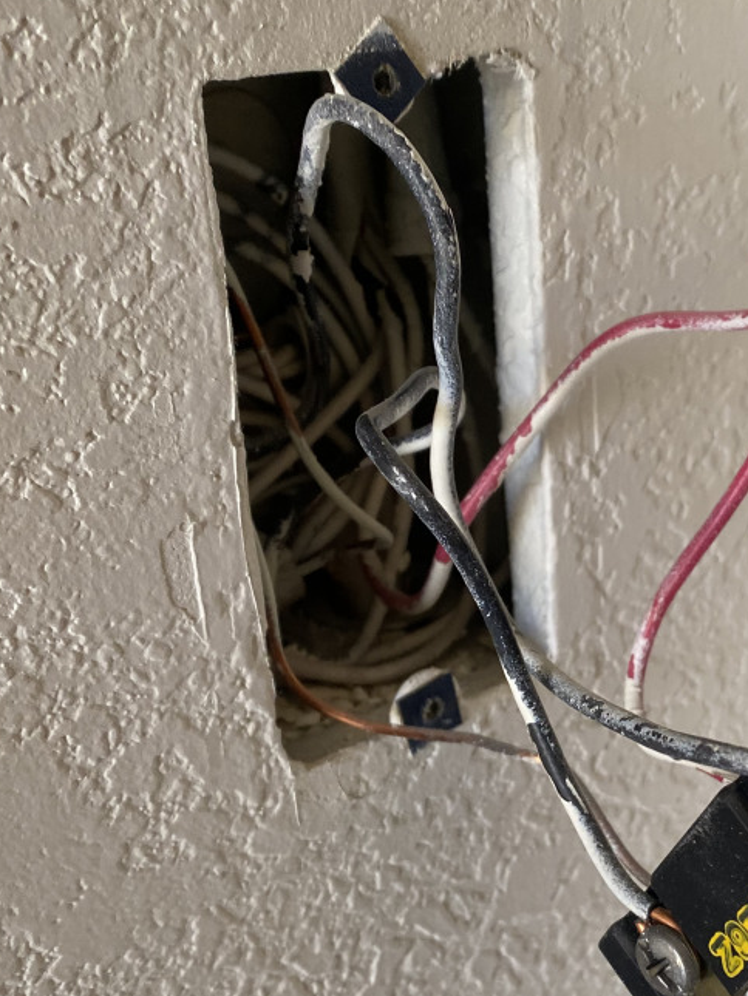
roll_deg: -1.3
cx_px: 706
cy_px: 689
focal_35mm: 55
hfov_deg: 25.5
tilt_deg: -26.6
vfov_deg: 34.5
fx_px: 1584
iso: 100
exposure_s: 1/121
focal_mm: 4.25
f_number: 1.8
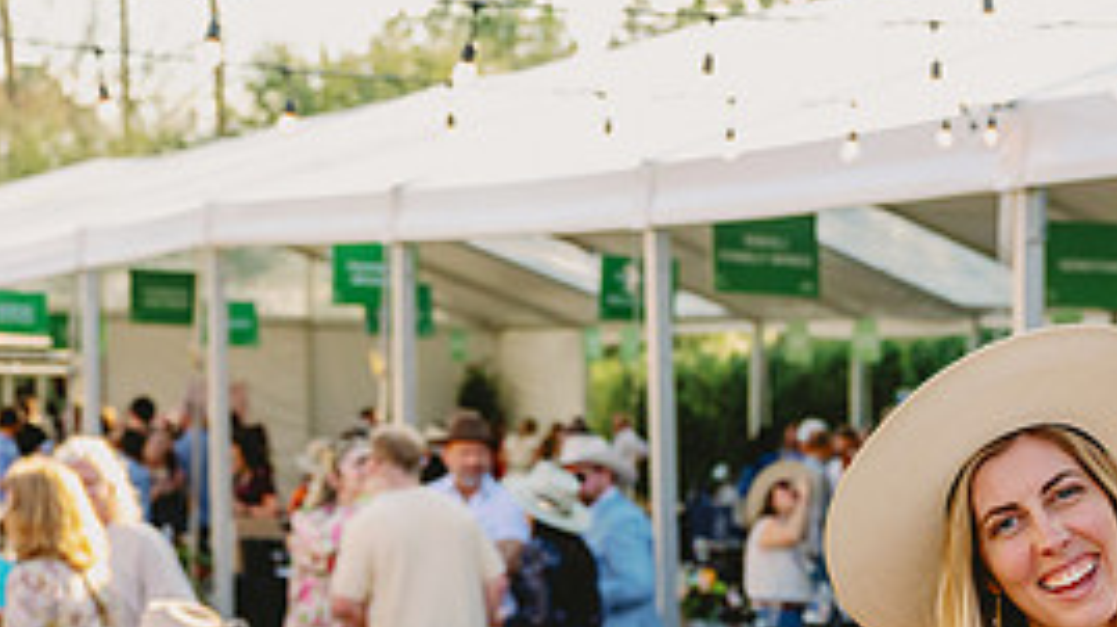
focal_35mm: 109
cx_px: 1125
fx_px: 3227
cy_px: 712
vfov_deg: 10.9
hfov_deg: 19.1
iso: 800
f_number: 4
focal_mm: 46
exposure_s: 1/1250
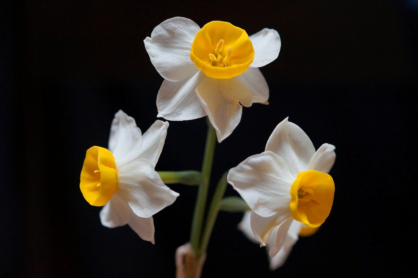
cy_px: 139
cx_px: 209
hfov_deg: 43.6
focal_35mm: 45
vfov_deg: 29.8
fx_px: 522
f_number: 4
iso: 1250
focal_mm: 30
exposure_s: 1/160
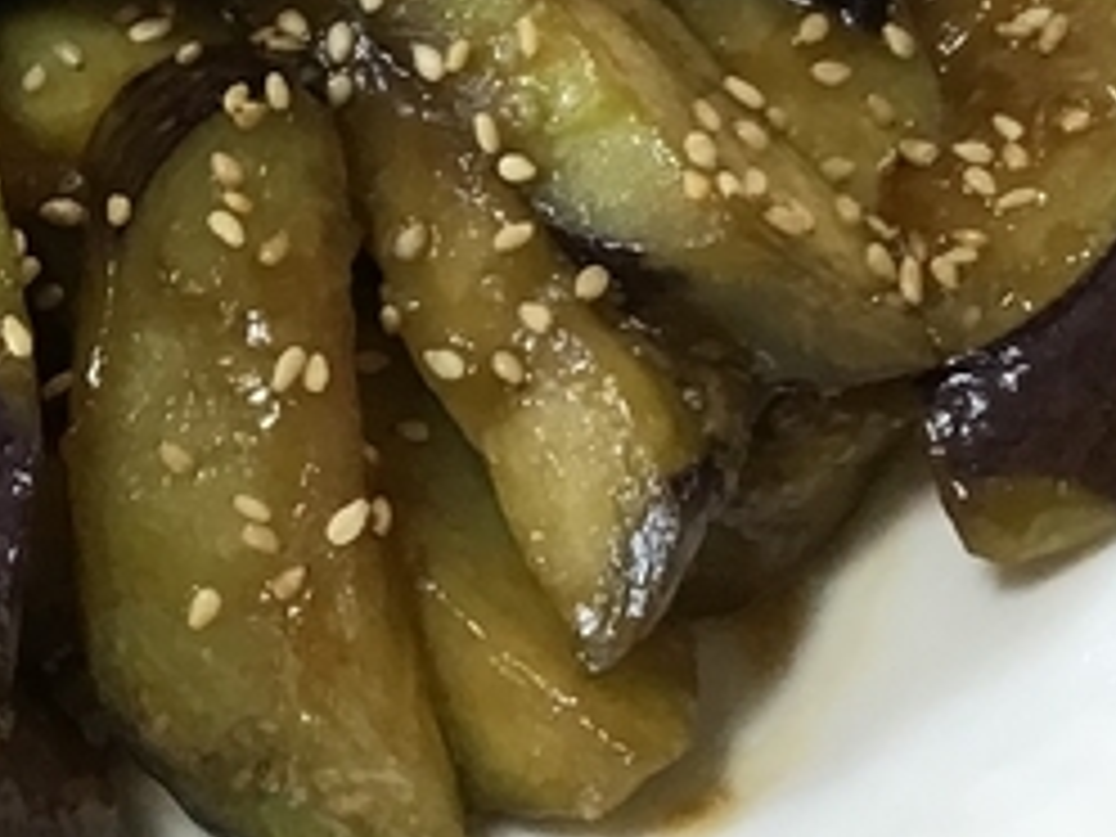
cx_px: -32
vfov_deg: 9.8
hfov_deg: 13.0
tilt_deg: -60.1
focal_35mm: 150
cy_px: -86
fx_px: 4836
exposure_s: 1/30
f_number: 2.4
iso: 64
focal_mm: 3.3
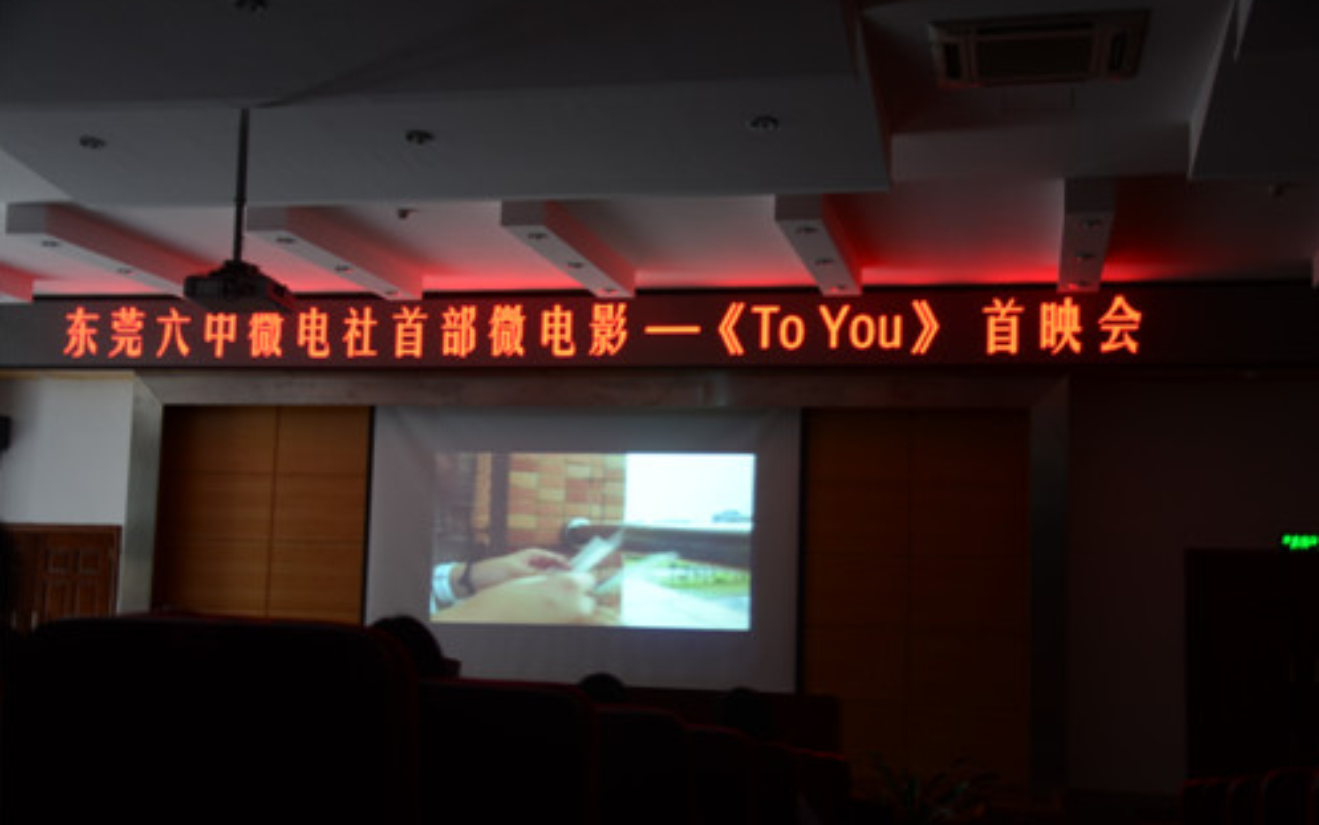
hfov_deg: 43.5
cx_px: 658
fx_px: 1654
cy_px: 420
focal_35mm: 46
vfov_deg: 28.0
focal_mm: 30
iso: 250
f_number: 4.2
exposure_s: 1/6
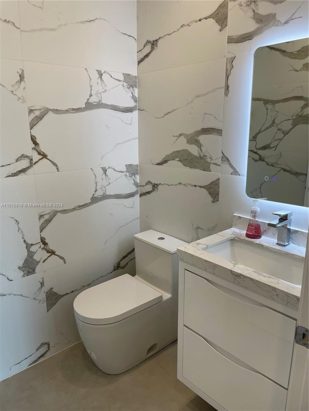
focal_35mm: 26
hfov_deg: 53.1
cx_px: 154
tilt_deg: -13.0
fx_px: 309
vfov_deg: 67.3
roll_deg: +0.3
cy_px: 206
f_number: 1.6
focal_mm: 4.2
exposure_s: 1/120
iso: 50
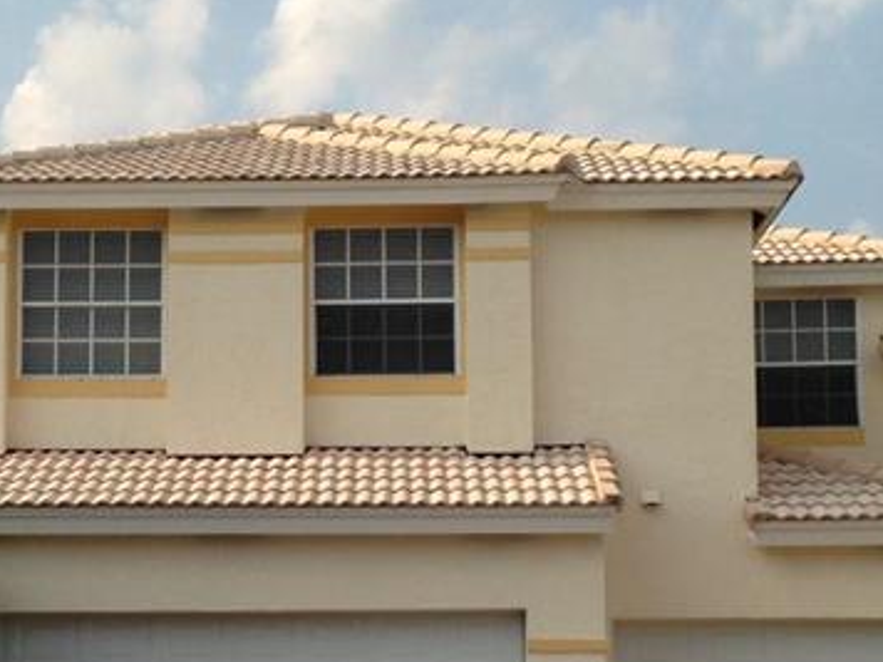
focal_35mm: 95
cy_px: 501
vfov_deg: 15.5
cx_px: 350
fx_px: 2423
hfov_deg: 20.6
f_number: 2.4
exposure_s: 1/1410
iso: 50
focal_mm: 4.12
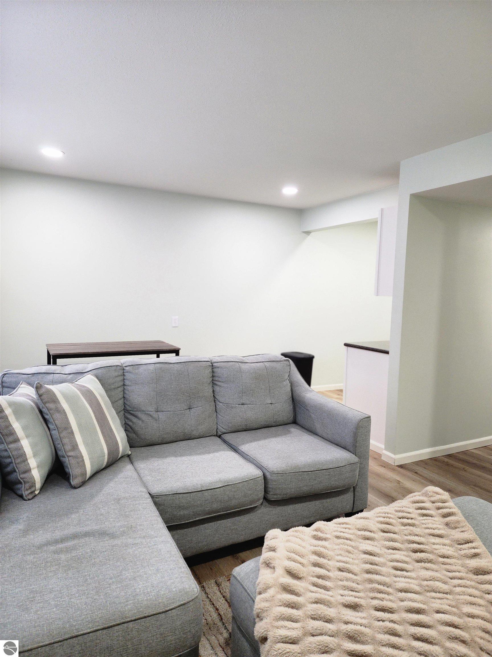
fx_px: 436
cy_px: 328
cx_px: 246
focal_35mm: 23
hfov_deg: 58.9
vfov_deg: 73.9
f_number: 1.8
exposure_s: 1/120
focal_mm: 6.4
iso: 250
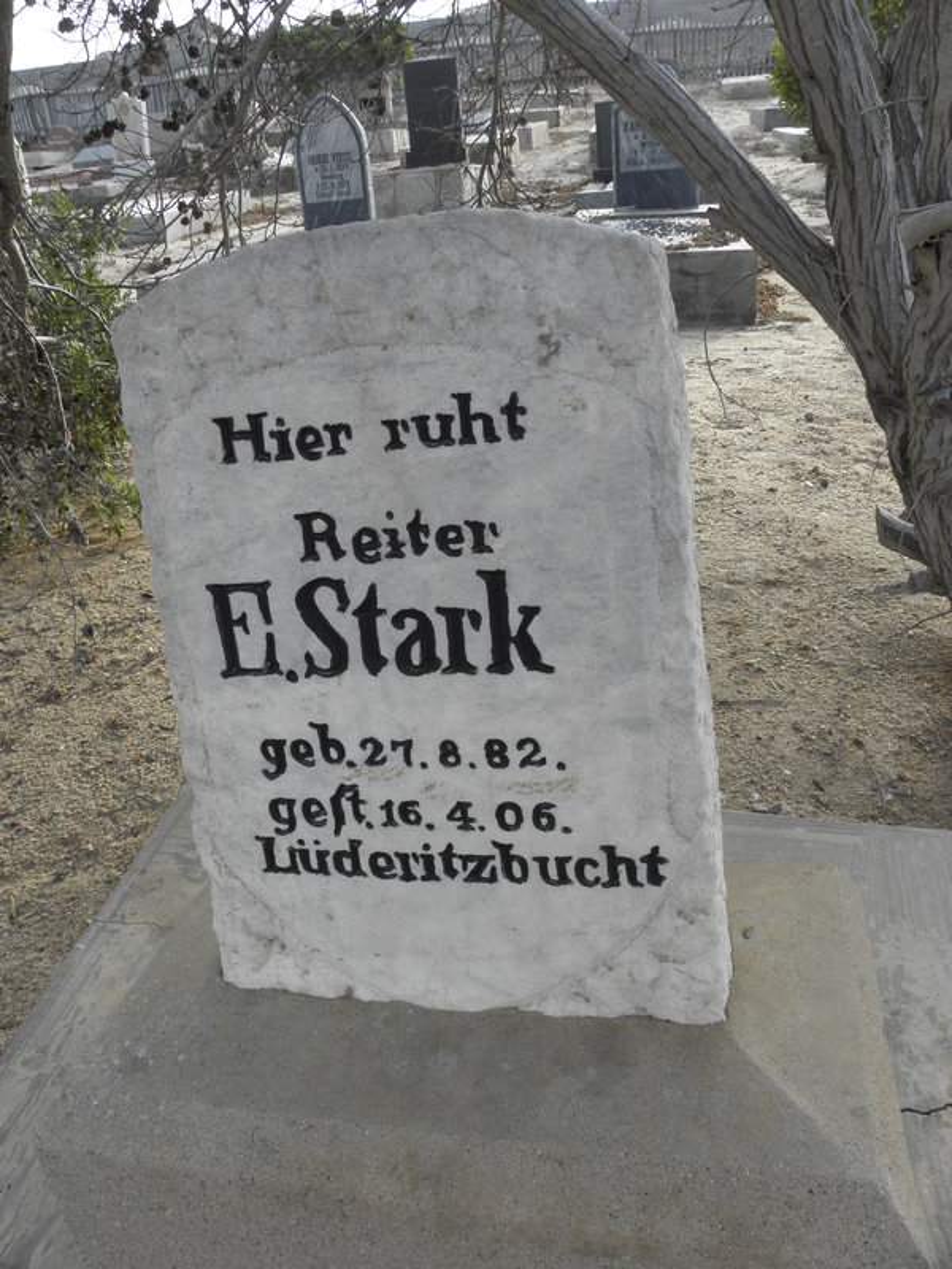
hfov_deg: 53.1
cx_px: 476
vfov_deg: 67.3
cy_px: 634
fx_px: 953
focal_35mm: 26
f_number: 5.6
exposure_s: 1/80
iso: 64
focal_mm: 4.6
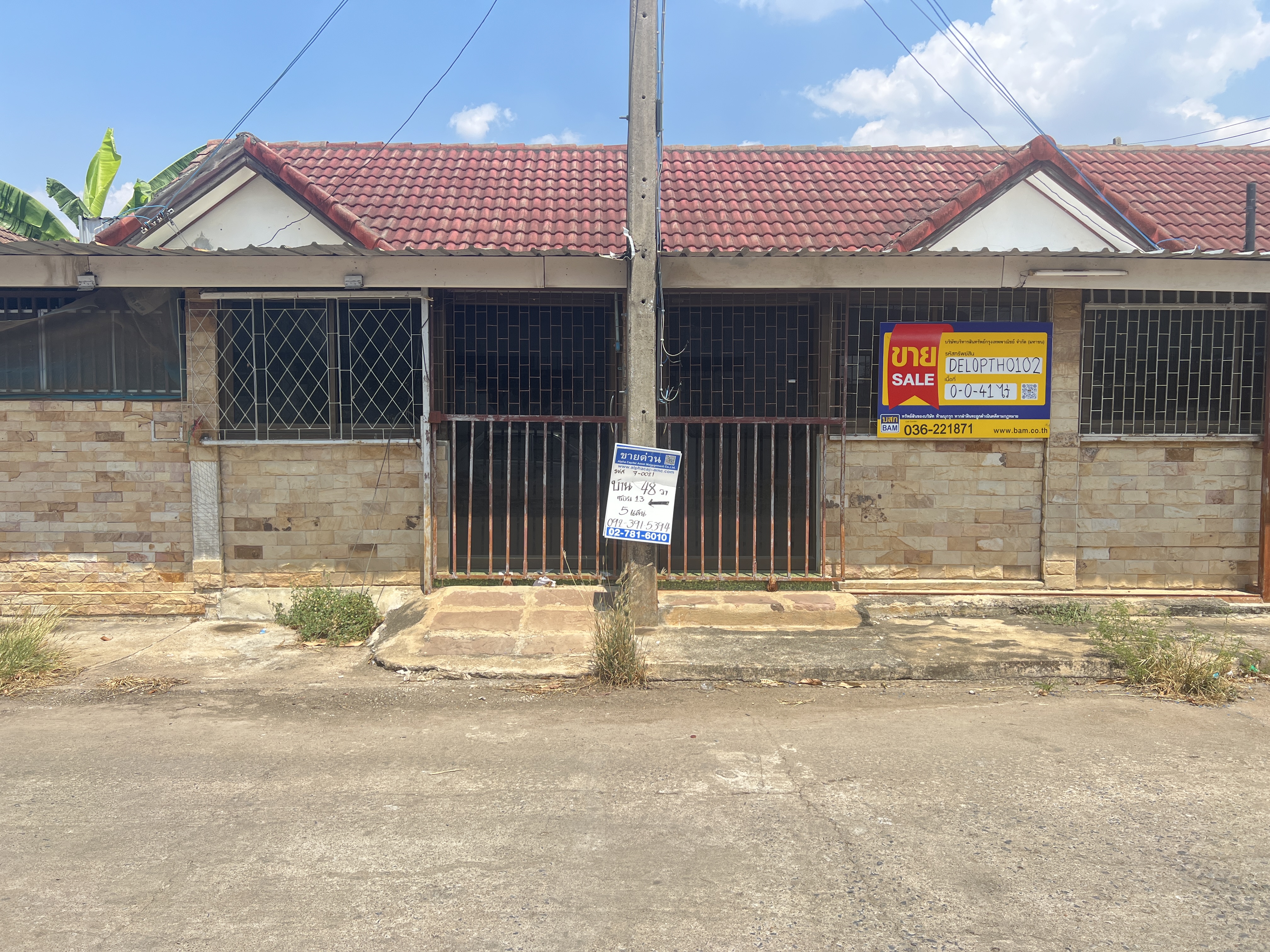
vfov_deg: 53.1
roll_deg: -0.5
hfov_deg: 67.3
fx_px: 954
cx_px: 635
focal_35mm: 26
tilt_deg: -2.2
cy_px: 476
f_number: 1.5
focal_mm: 5.7
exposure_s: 1/2632
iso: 50
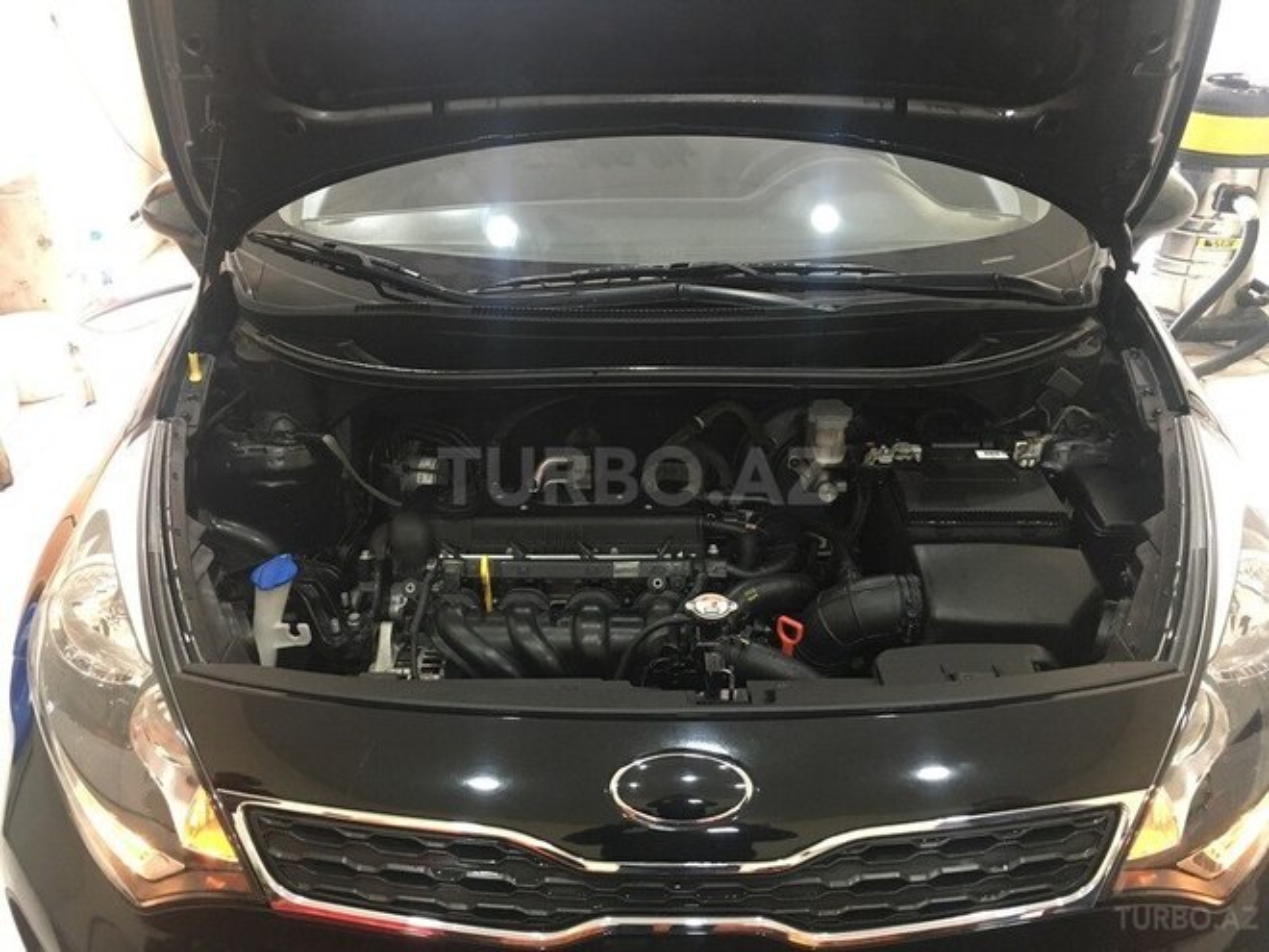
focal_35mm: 29
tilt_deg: -27.3
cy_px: 476
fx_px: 1063
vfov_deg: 48.2
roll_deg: +0.2
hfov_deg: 61.7
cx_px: 634
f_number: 2.2
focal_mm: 4.15
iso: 200
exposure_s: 1/20
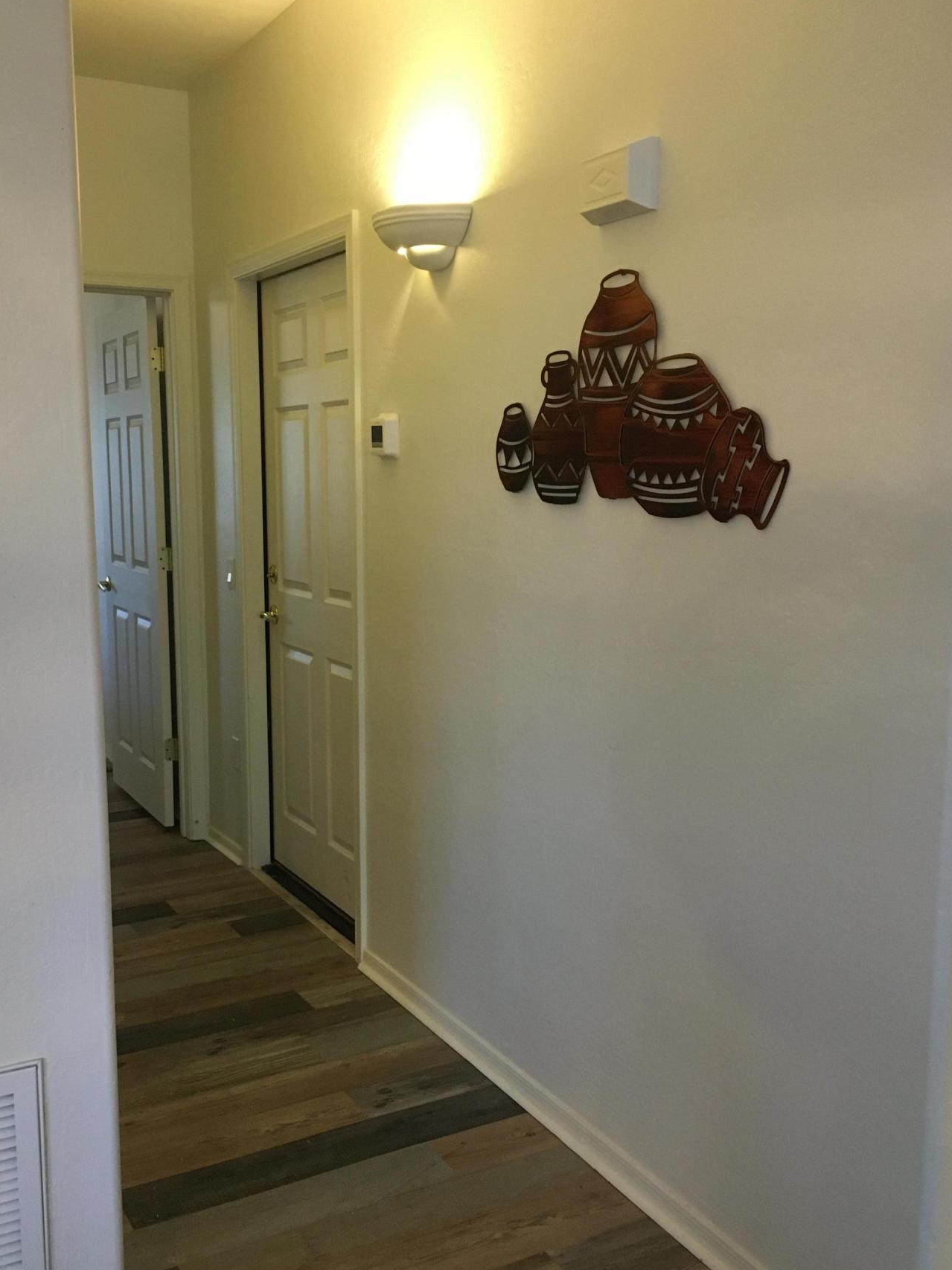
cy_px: 652
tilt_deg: -8.3
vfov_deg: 54.0
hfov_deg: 41.8
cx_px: 437
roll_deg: +0.7
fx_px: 1247
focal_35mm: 34
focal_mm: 4.15
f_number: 2.2
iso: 200
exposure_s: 1/30
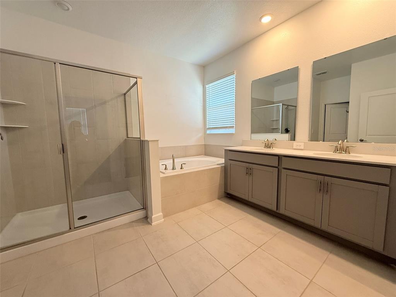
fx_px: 160
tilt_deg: -5.5
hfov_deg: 102.1
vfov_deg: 85.7
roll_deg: +0.8
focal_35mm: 14
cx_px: 198
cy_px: 148
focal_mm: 2.22
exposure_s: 1/120
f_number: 2.2
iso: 200
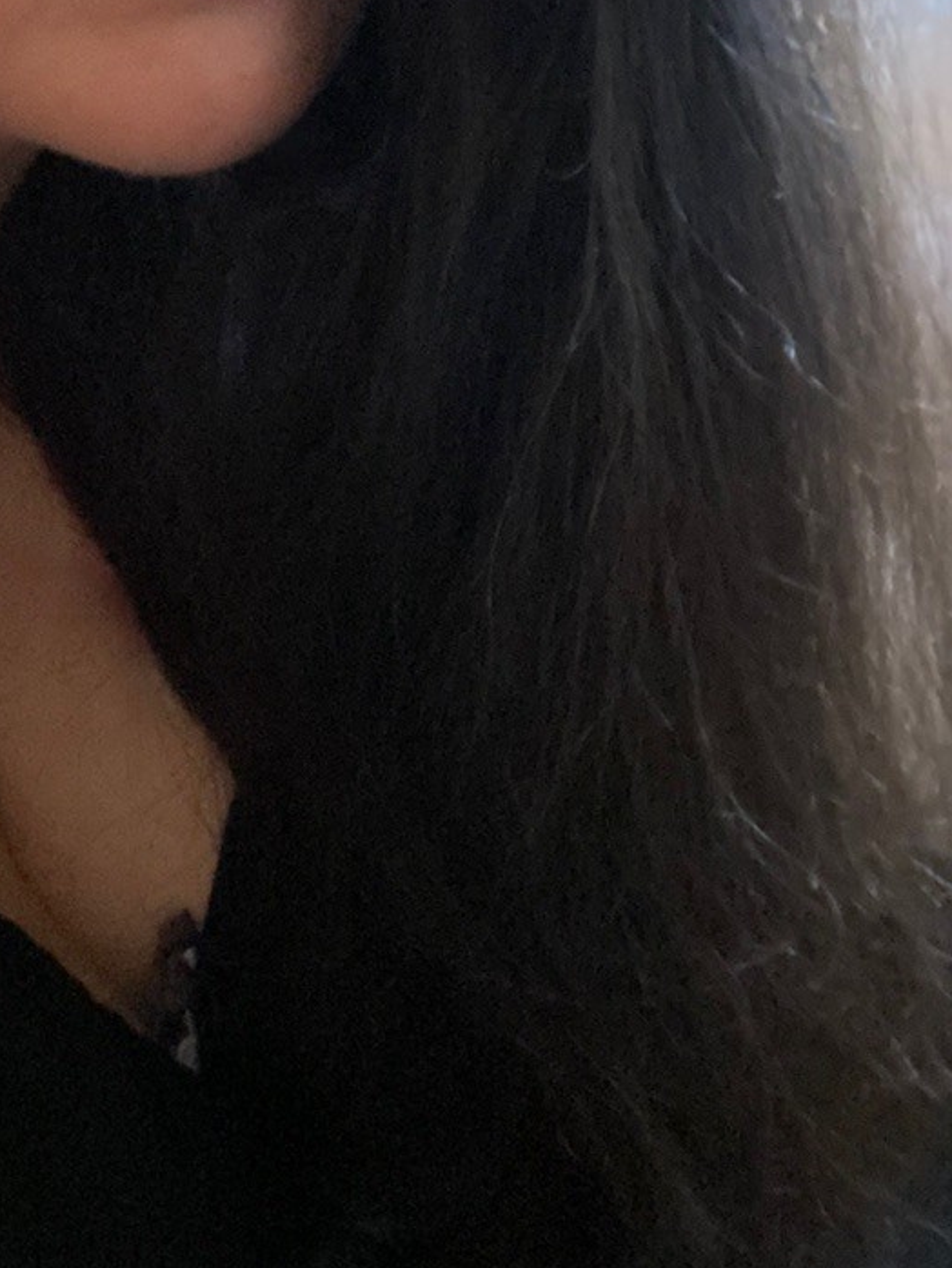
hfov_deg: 25.7
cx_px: 82
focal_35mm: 55
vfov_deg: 33.5
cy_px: 183
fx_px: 2016
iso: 1600
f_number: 2.2
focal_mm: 2.71
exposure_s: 1/17
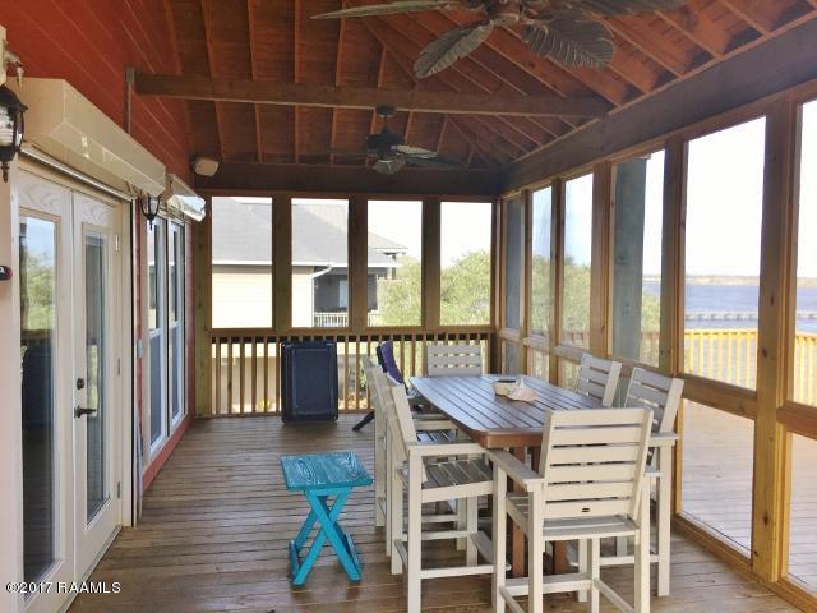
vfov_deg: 48.2
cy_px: 306
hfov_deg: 61.7
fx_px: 684
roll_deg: -0.3
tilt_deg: -1.7
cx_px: 408
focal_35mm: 29
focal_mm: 4.15
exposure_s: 1/120
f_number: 2.2
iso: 32
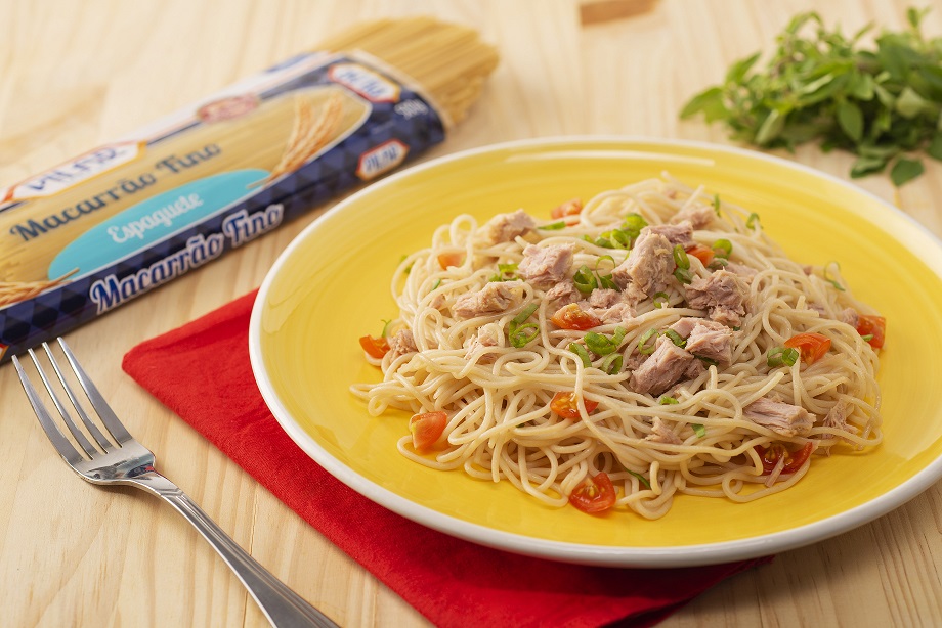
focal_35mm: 85
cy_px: 314
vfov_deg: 16.1
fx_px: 2225
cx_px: 471
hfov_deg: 23.9
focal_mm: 85
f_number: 6.3
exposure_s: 1/125
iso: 100
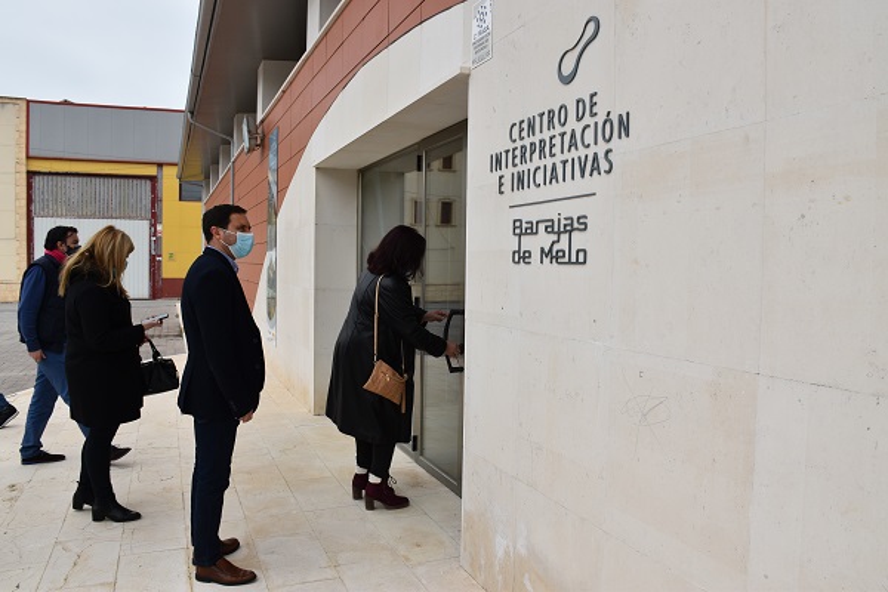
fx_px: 666
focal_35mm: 27
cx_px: 444
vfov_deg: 47.9
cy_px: 296
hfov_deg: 67.4
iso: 200
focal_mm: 18
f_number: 9
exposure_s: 1/320
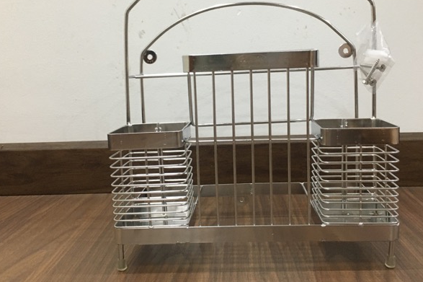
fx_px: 435
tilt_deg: -7.0
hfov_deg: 51.9
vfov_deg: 35.8
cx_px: 227
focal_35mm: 37
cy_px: 115
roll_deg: +1.3
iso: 200
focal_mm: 4.15
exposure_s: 1/33
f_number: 2.2
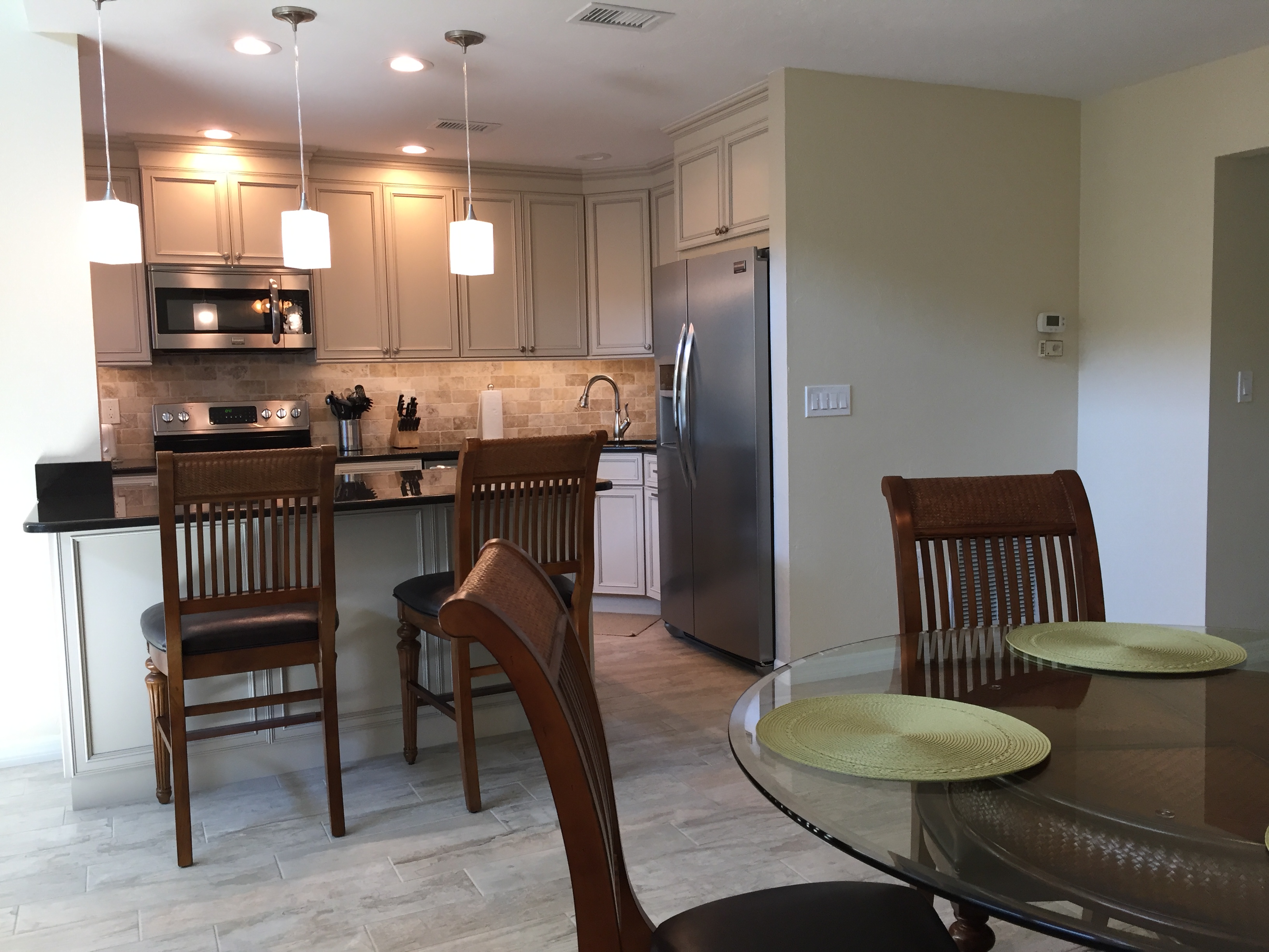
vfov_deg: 48.2
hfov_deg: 61.7
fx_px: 1063
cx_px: 634
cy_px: 476
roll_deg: +0.3
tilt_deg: -4.6
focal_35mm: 29
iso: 32
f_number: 2.2
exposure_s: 1/30
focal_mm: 4.15
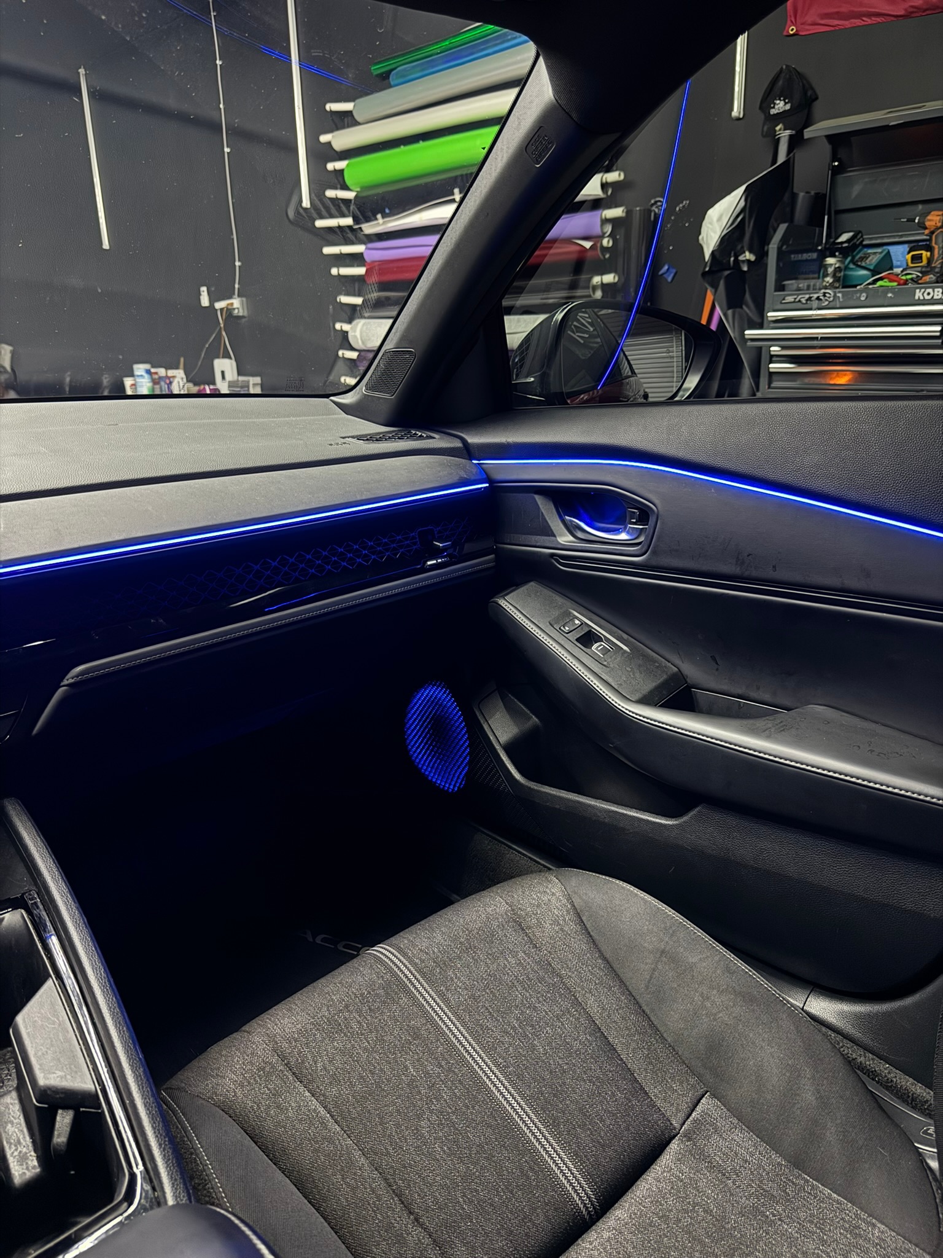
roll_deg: +2.0
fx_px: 872
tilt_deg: -18.0
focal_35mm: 24
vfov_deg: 71.6
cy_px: 629
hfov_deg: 56.8
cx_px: 472
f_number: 1.78
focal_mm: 6.76
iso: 1000
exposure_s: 1/51
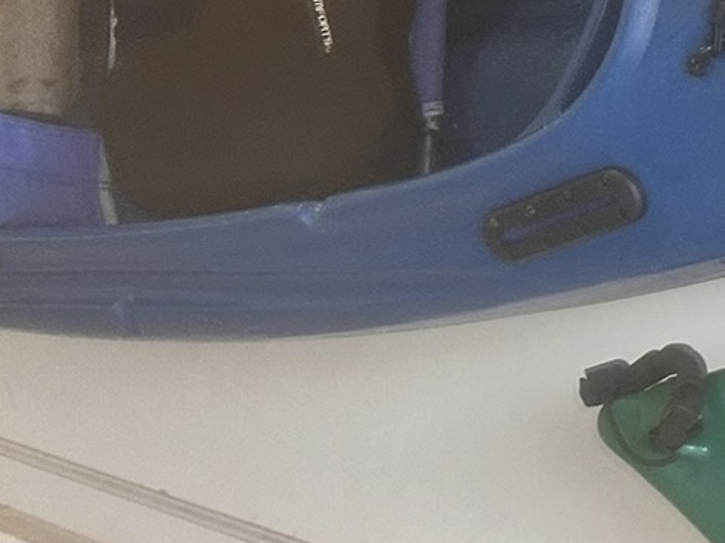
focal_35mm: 104
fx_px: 2177
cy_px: 238
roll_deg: -3.9
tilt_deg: -5.4
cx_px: 1240
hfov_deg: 16.4
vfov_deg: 14.2
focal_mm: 6.86
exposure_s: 1/120
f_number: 1.78
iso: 160
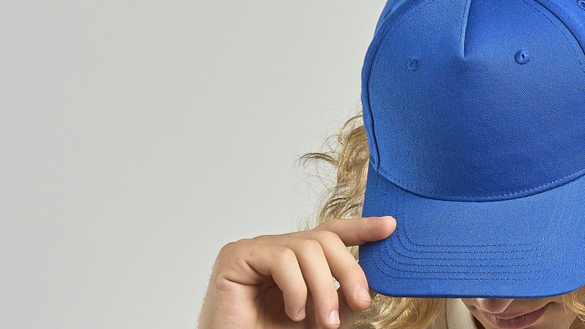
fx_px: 3289
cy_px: 266
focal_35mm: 212
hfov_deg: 10.1
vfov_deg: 5.7
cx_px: 504
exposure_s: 1/160
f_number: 9
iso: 320
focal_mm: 50
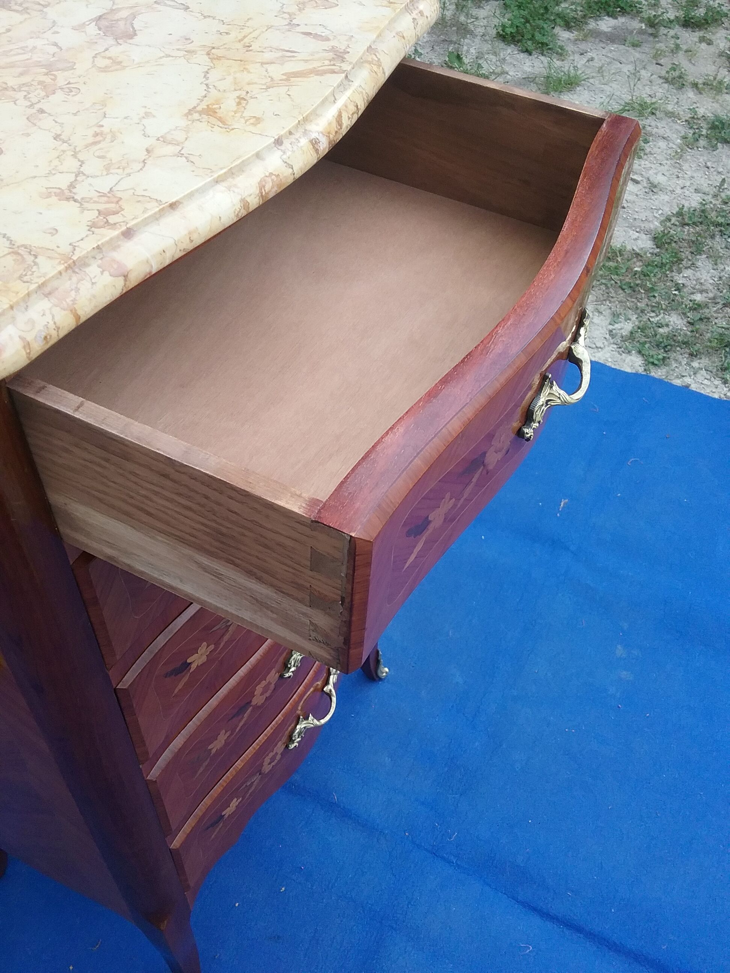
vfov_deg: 58.4
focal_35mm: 31
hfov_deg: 45.4
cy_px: 486
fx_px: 872
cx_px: 365
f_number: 2.2
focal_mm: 3.3
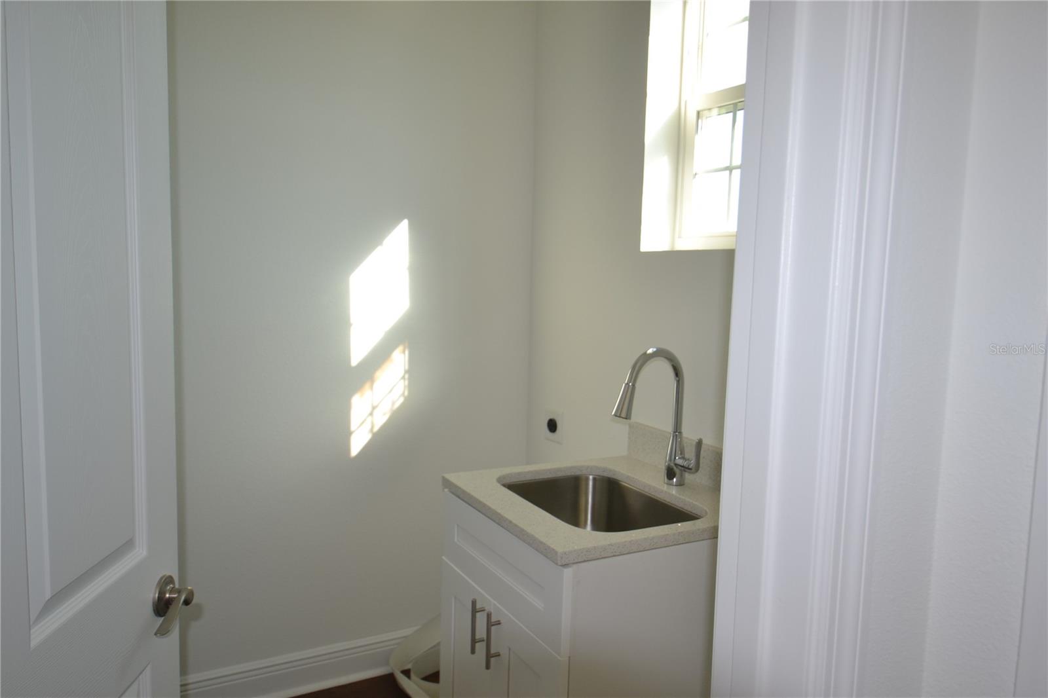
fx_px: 742
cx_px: 524
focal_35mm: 26
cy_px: 349
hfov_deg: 70.4
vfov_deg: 50.4
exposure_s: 1/125
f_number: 4.2
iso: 220
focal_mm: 17
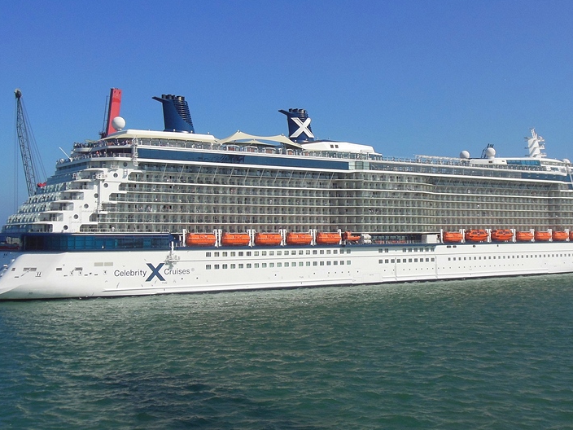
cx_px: 310
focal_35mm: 48
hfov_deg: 39.6
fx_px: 795
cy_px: 145
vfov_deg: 30.1
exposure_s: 1/640
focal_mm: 6
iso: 125
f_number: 6.9
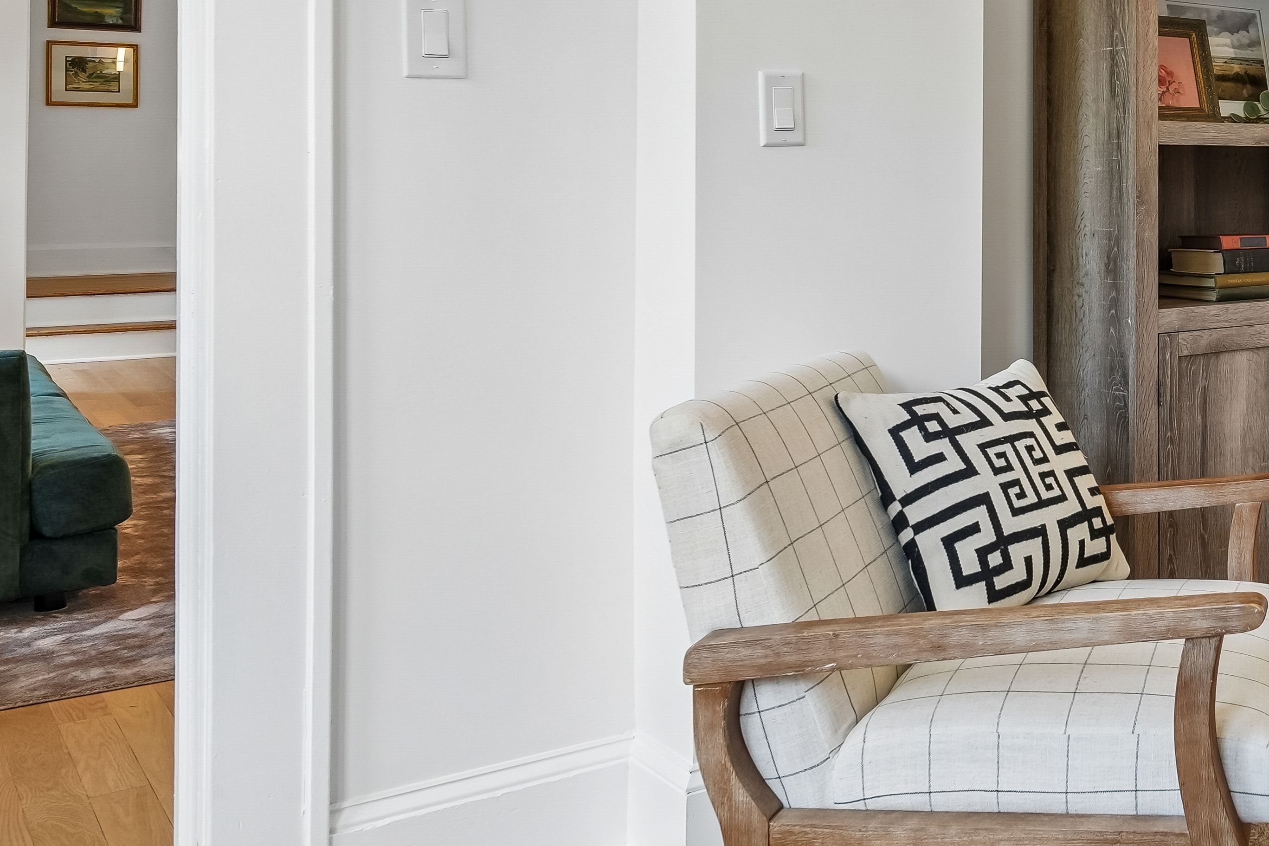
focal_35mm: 41
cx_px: 1295
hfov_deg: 40.8
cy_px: 201
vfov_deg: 32.0
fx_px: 1445
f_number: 8
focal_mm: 16
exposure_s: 1/25
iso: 400
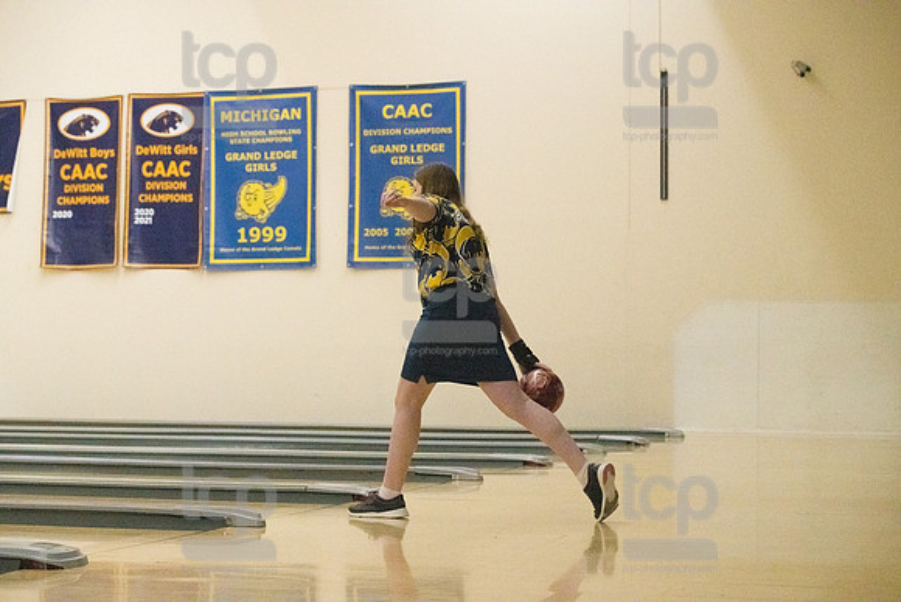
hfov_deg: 25.4
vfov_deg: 17.1
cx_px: 450
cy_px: 301
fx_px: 2003
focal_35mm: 80
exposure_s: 1/1250
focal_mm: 80
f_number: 4.5
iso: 10000
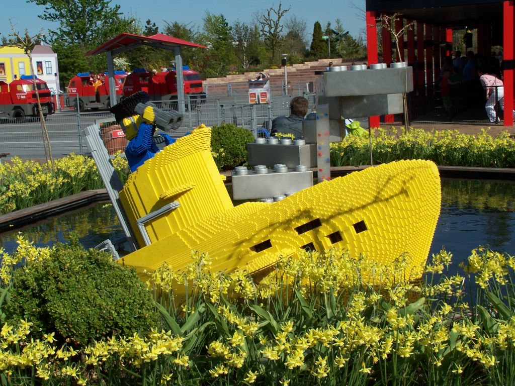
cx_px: 258
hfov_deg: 34.3
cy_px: 193
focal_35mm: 56
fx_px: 833
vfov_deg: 26.1
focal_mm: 9.3
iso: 80
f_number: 6.3
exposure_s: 1/750
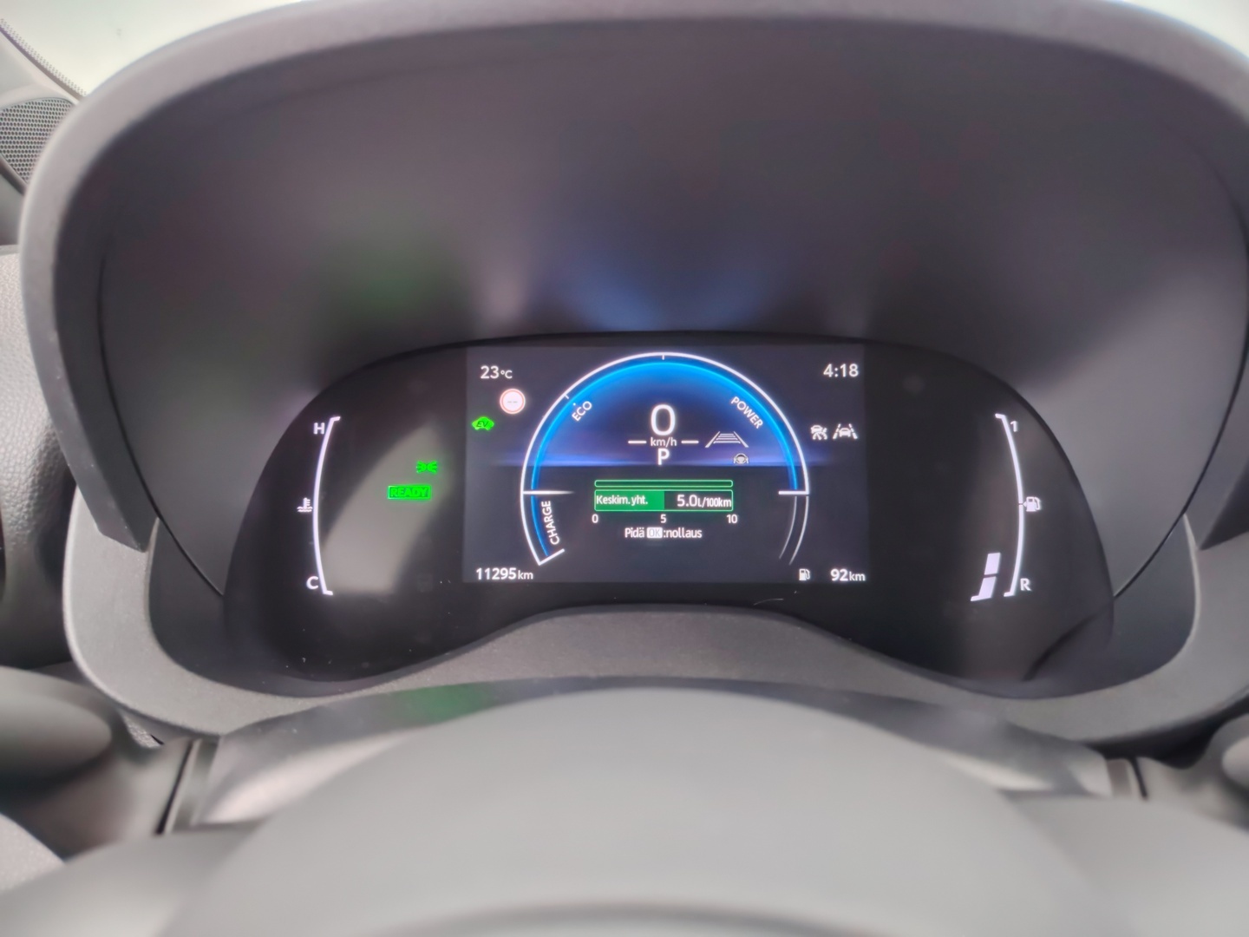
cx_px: 624
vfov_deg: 56.8
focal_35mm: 24
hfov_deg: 71.6
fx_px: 866
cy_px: 468
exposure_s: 1/20
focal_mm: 5.25
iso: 5369
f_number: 1.75
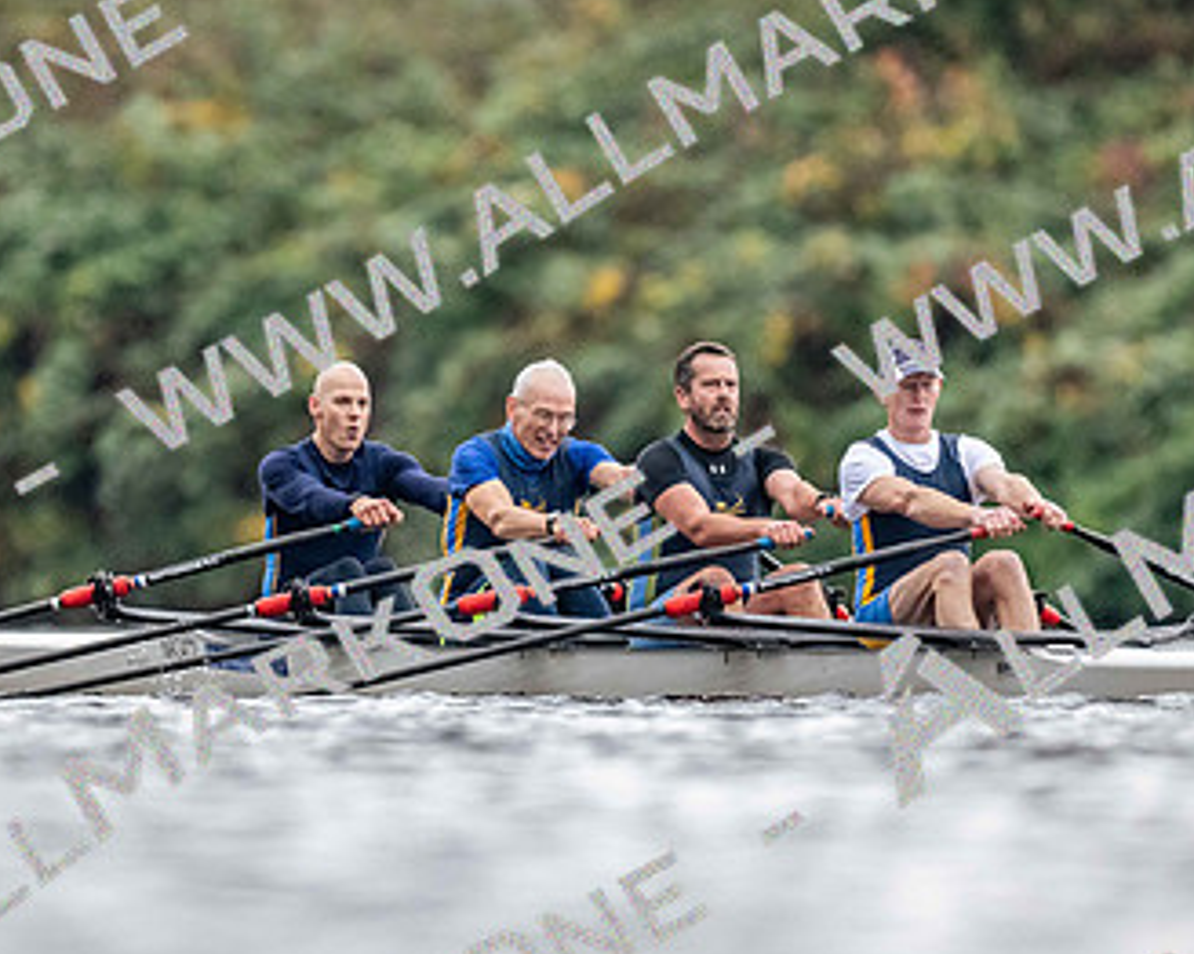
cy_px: 461
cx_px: 568
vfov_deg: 1.6
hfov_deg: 1.9
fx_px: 35176
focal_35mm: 996
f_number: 4
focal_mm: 600
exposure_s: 1/2500
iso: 4500
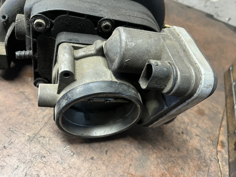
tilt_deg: -45.6
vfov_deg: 53.1
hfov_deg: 67.3
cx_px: 118
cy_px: 88
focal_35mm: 26
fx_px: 177
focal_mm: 5.1
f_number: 1.6
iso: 500
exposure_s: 1/50
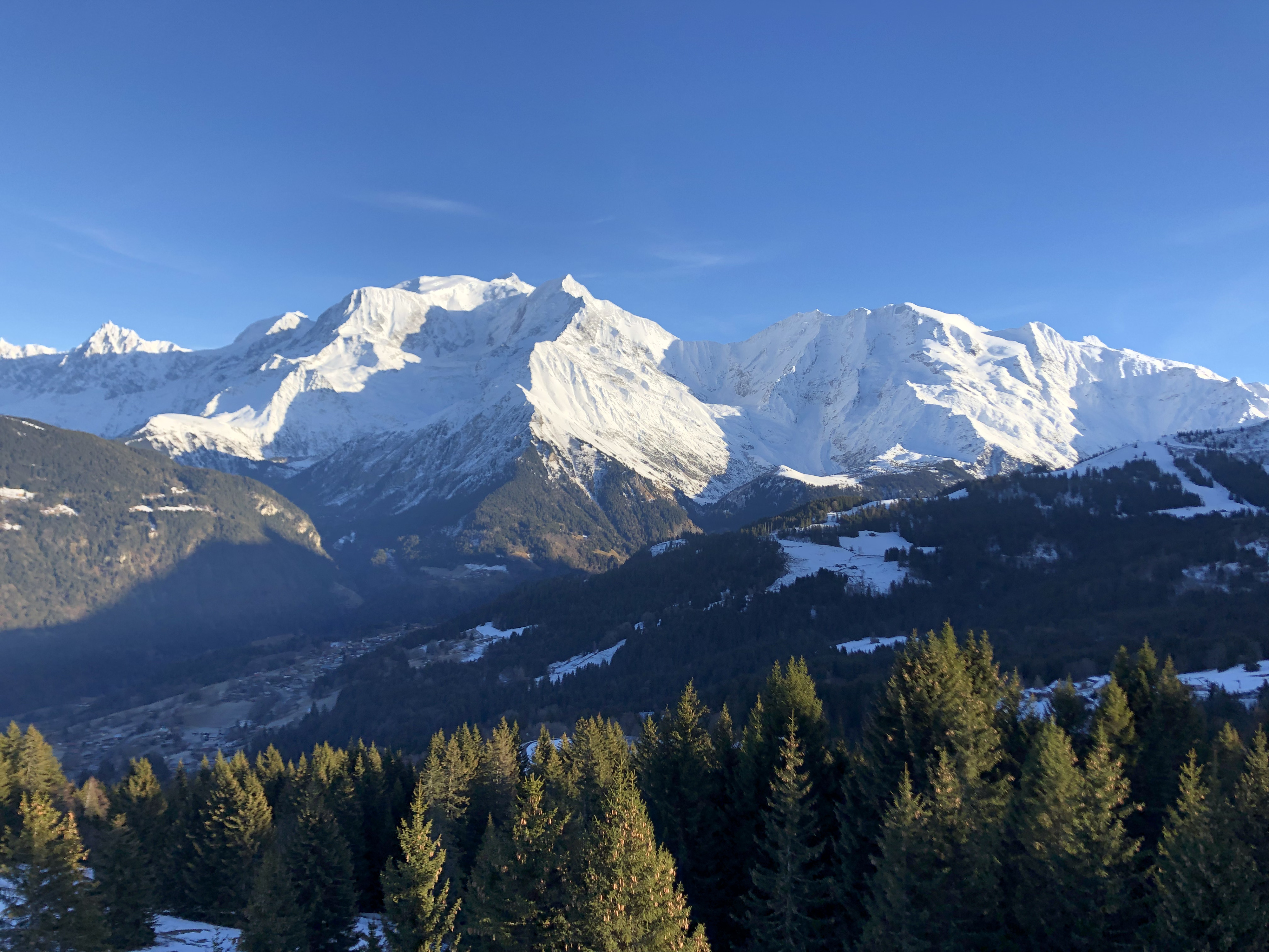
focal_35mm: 28
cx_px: 634
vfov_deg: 49.7
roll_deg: -1.4
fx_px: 1026
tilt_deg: -1.1
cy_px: 476
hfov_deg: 63.4
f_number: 1.8
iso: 20
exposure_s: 1/1312
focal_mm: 4
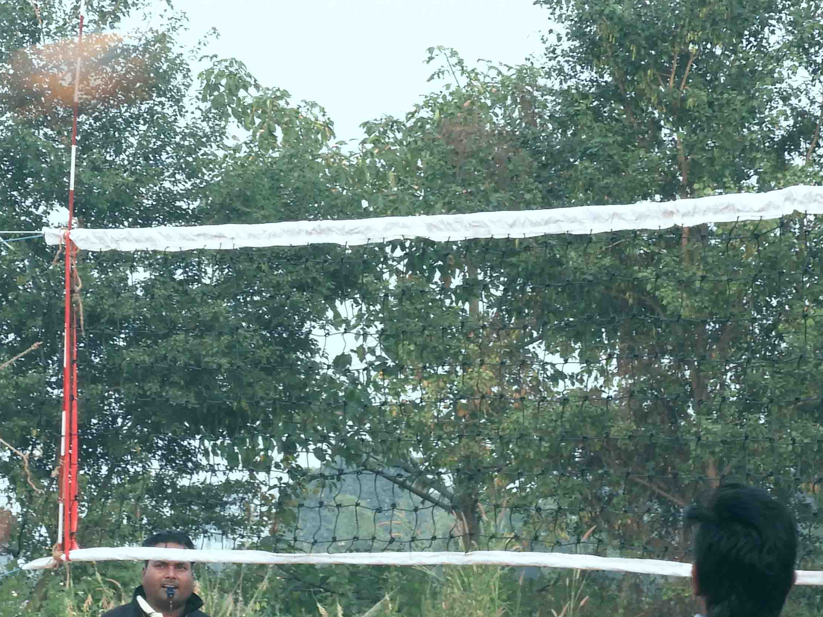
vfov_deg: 5.6
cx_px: 355
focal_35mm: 266
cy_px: 380
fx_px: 6325
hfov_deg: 7.4
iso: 100
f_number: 7.1
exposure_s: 1/30
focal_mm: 20.6
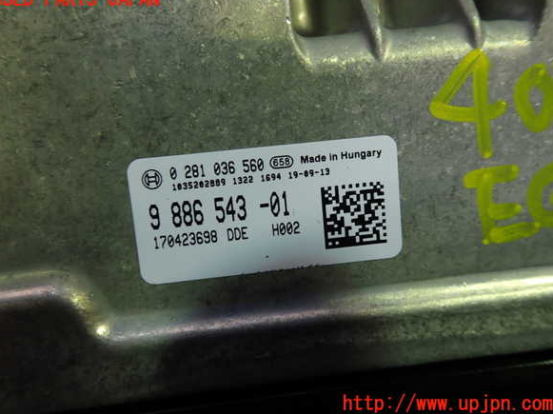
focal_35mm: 31
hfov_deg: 58.4
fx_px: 495
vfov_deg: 45.4
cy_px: 202
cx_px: 272
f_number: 2.3
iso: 160
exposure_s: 1/60
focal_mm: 5.4
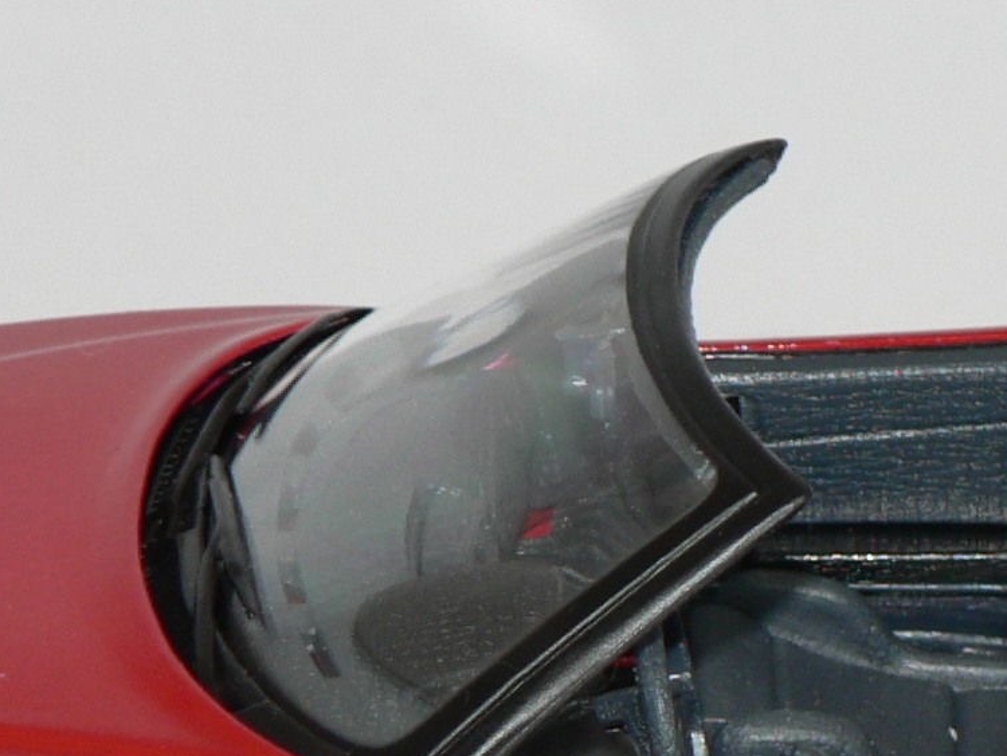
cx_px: 846
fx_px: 7944
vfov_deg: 5.4
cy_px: 764
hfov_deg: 7.2
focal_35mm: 273
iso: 80
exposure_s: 1/60
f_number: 3.2
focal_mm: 13.4
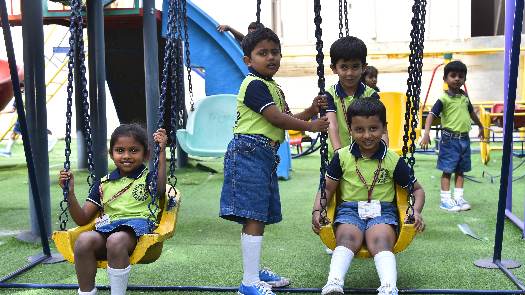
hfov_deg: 39.2
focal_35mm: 53
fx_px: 738
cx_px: 261
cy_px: 155
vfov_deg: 22.6
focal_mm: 50
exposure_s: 1/160
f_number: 5.6
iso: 320
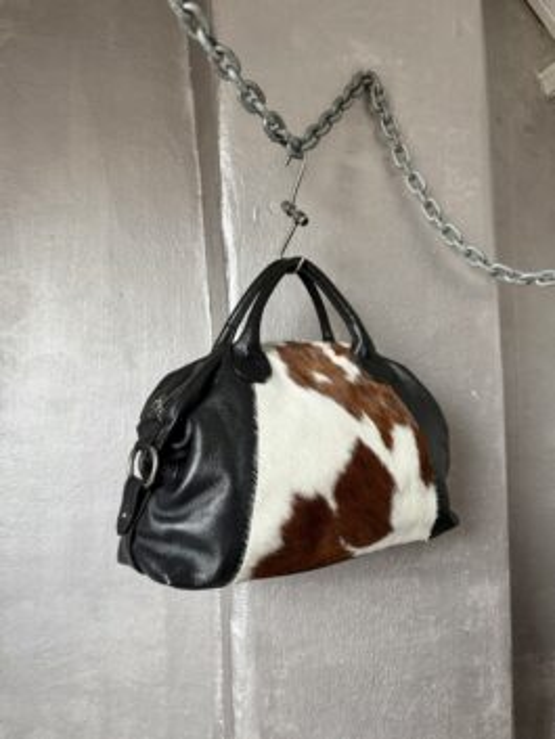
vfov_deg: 71.6
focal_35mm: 24
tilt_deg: +2.5
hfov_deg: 56.8
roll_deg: -0.2
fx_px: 513
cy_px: 370
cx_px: 278
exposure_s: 1/60
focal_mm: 6.76
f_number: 1.78
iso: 250
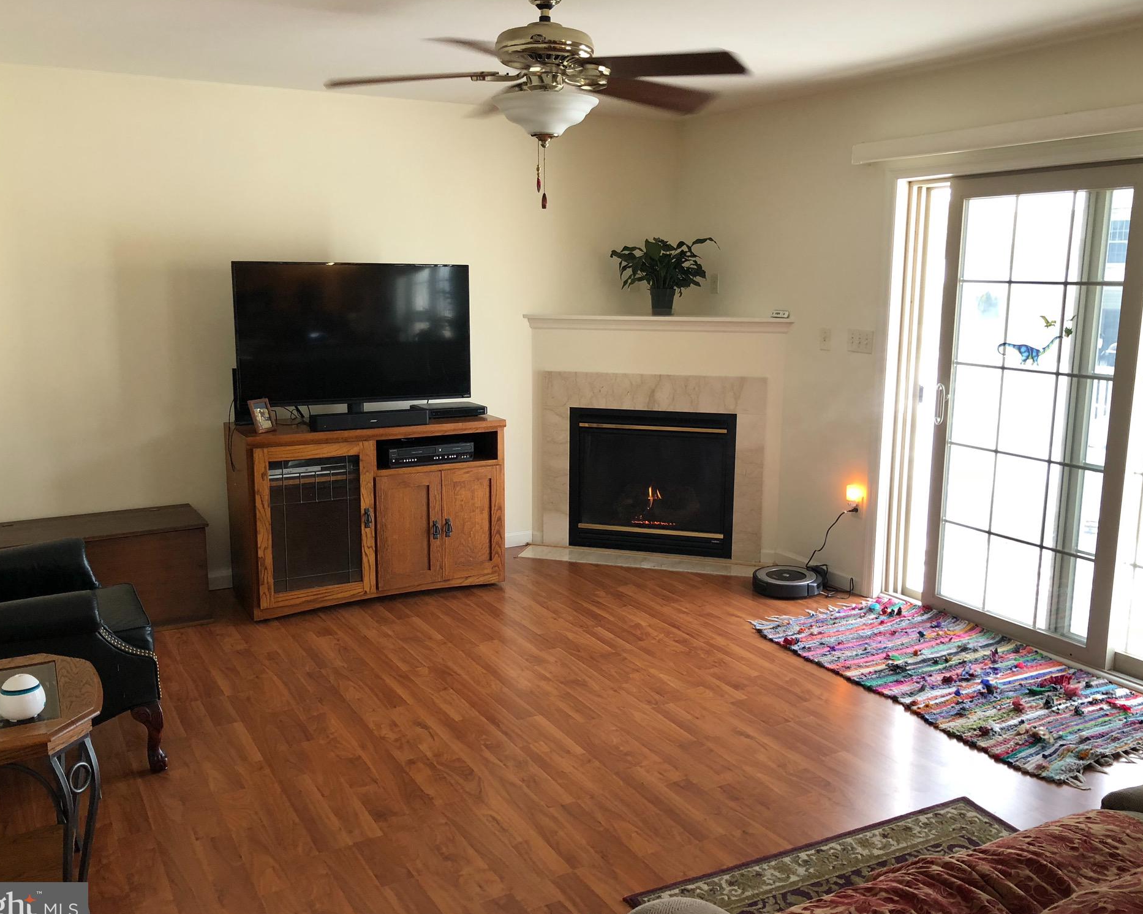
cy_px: 462
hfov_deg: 58.8
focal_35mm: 30
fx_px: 1015
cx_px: 562
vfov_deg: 48.5
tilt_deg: -10.4
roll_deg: -0.4
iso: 40
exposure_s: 1/24
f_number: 1.8
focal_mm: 4
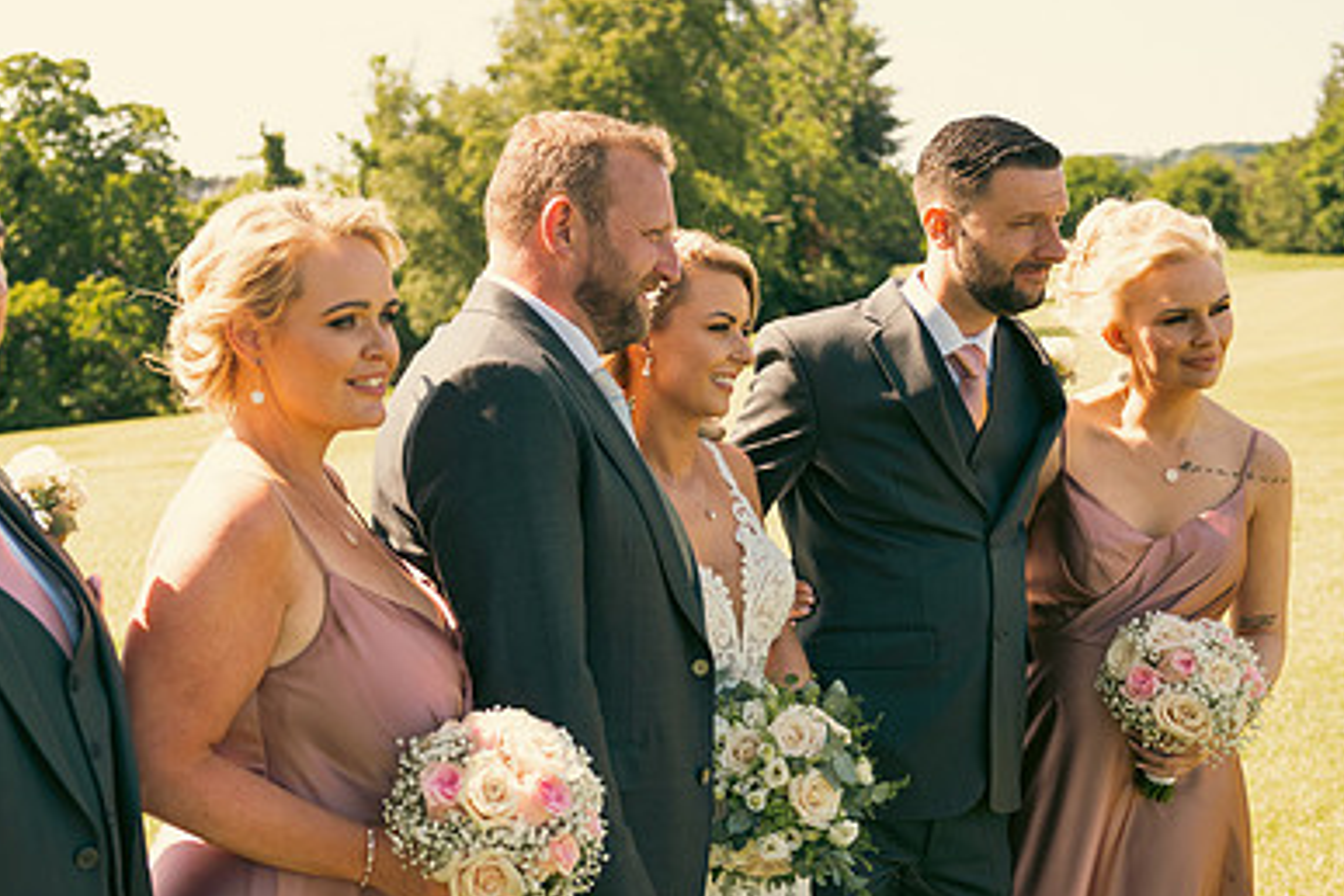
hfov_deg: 34.8
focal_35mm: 57
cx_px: 493
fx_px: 2128
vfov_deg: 23.7
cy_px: 554
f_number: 3.5
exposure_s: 1/500
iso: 100
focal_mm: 38
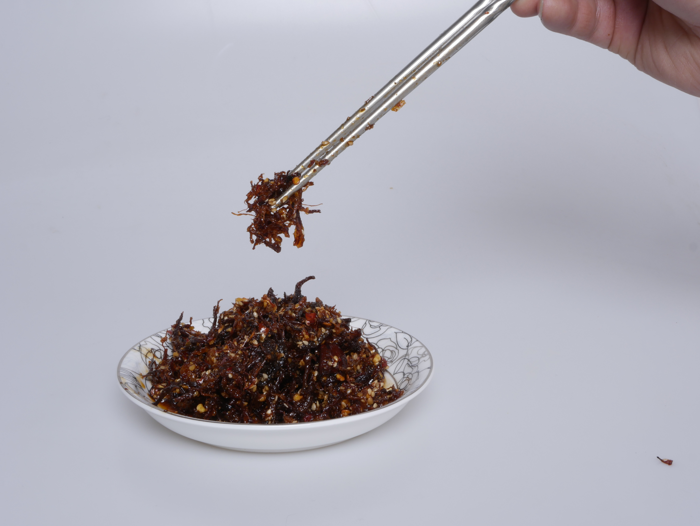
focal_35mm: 50
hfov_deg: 38.2
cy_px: 263
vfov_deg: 29.1
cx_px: 350
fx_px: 1012
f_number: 20
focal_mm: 25
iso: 200
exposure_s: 1/125
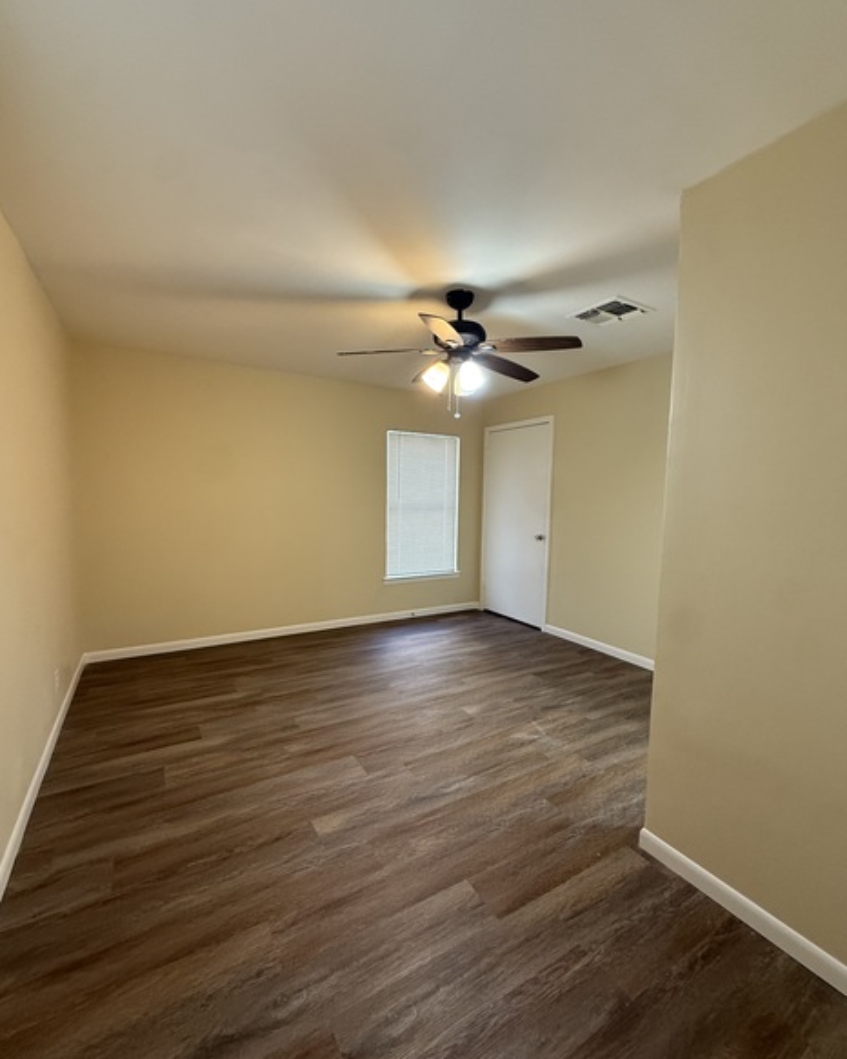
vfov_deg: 96.8
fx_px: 470
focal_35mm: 15
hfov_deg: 84.0
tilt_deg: -4.7
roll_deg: -2.0
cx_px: 418
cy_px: 536
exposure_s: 1/60
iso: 250
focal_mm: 2.22
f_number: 2.2
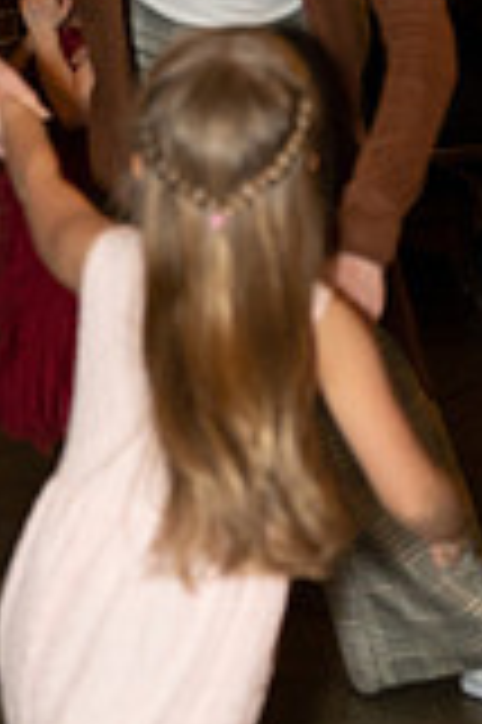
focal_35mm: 112
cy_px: 184
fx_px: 2254
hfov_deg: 12.2
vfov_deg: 18.2
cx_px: 167
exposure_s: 1/125
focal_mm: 40
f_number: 2.8
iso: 1600
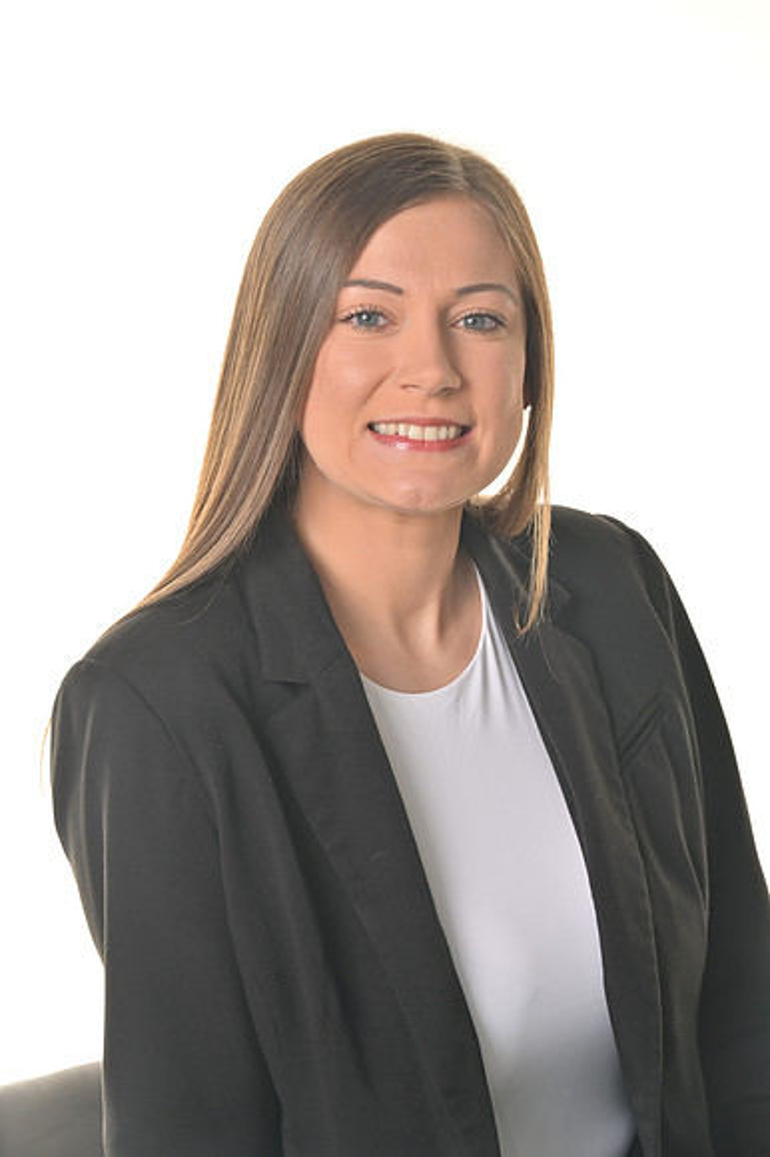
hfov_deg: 12.4
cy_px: 578
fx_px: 3533
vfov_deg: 18.6
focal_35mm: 110
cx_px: 385
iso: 200
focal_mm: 110
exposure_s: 1/160
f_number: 9
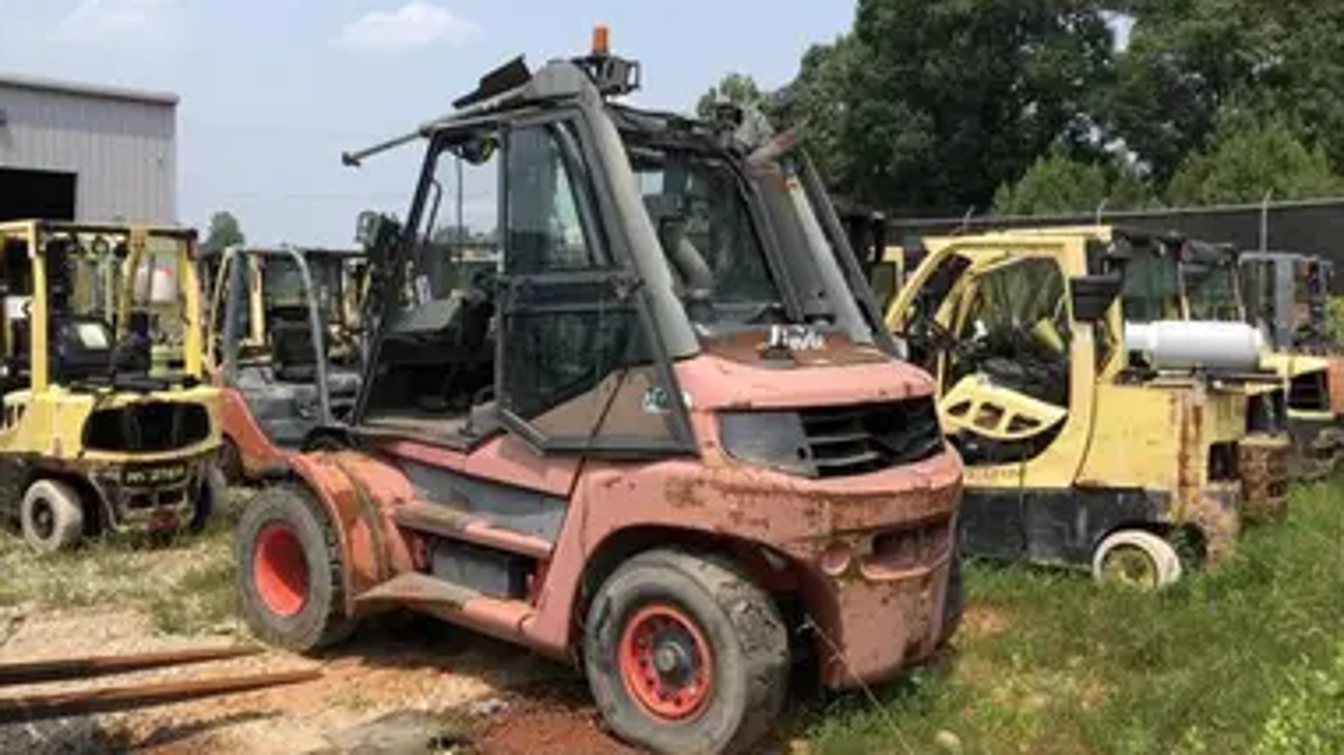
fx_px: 1140
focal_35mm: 32
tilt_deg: -2.1
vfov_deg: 36.6
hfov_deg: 61.0
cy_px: 353
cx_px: 653
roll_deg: -1.7
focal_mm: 4
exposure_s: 1/1600
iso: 20
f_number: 1.8
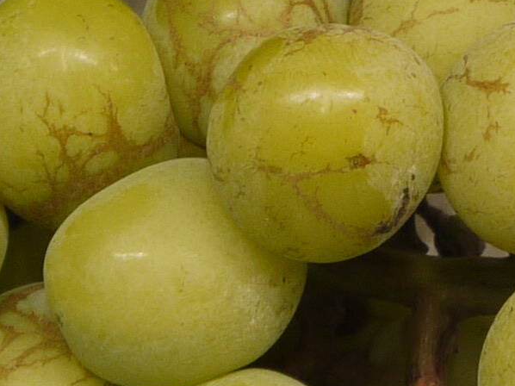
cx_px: 523
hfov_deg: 8.2
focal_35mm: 241
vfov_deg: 6.0
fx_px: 3584
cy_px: -410
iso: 200
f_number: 4
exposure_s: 1/30
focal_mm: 18
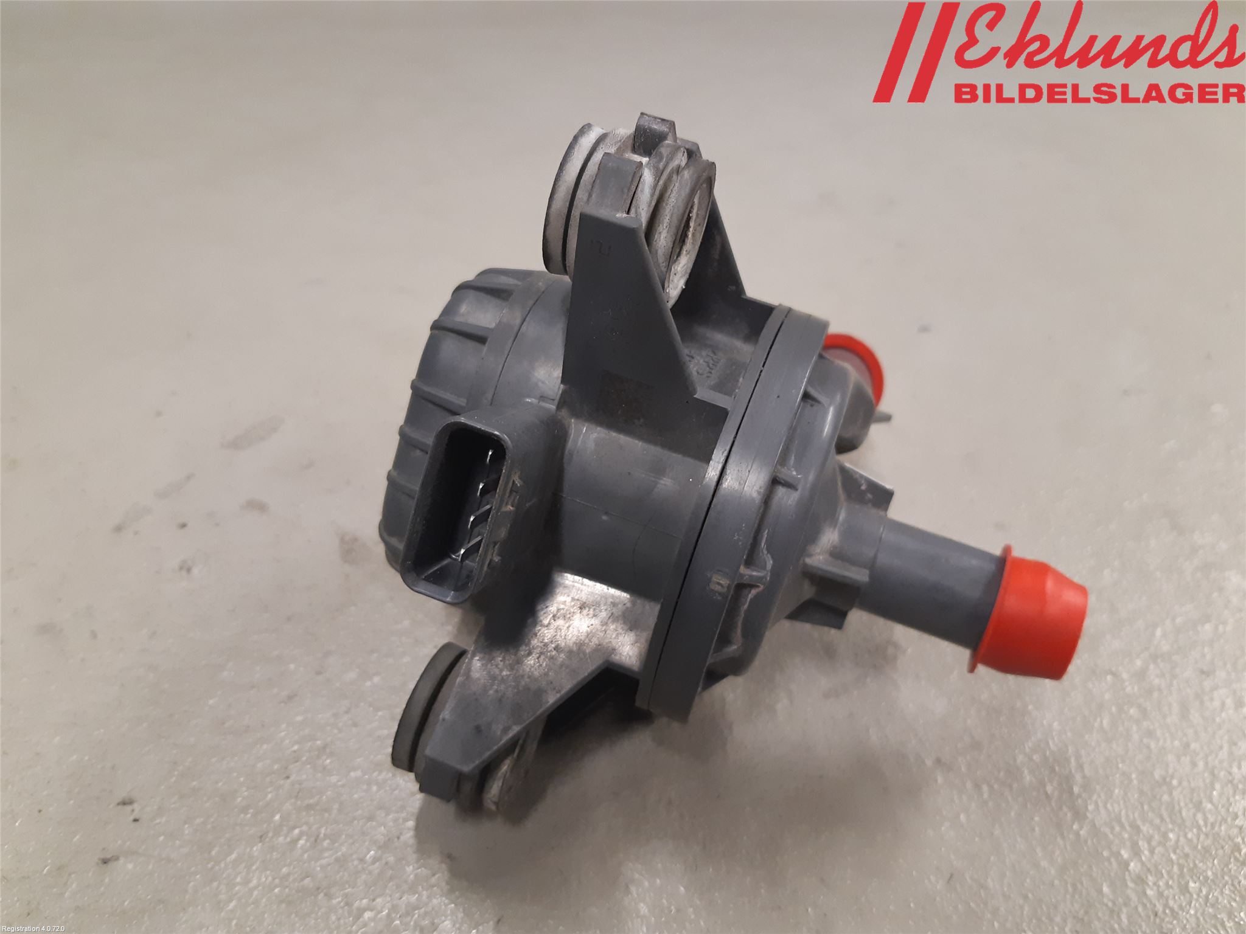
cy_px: 467
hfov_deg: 67.3
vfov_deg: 53.1
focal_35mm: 26
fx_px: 936
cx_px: 623
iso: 200
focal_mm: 3.93
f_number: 1.7
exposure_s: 1/50
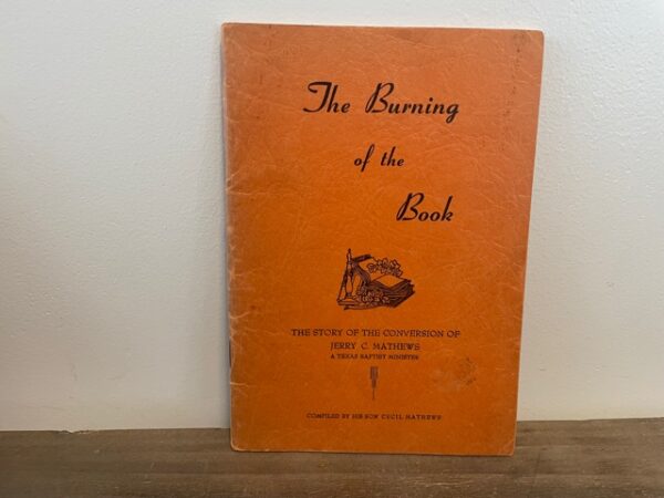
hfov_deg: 67.3
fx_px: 499
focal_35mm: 26
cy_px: 249
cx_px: 332
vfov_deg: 53.1
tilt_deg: -22.6
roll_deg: -1.1
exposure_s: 1/60
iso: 160
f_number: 1.6
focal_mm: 4.2
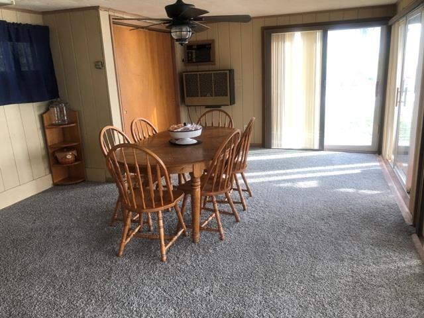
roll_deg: +3.1
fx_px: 343
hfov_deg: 63.4
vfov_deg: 49.7
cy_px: 159
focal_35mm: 28
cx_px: 212
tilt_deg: -15.4
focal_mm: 3.99
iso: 25
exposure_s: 1/30
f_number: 1.8
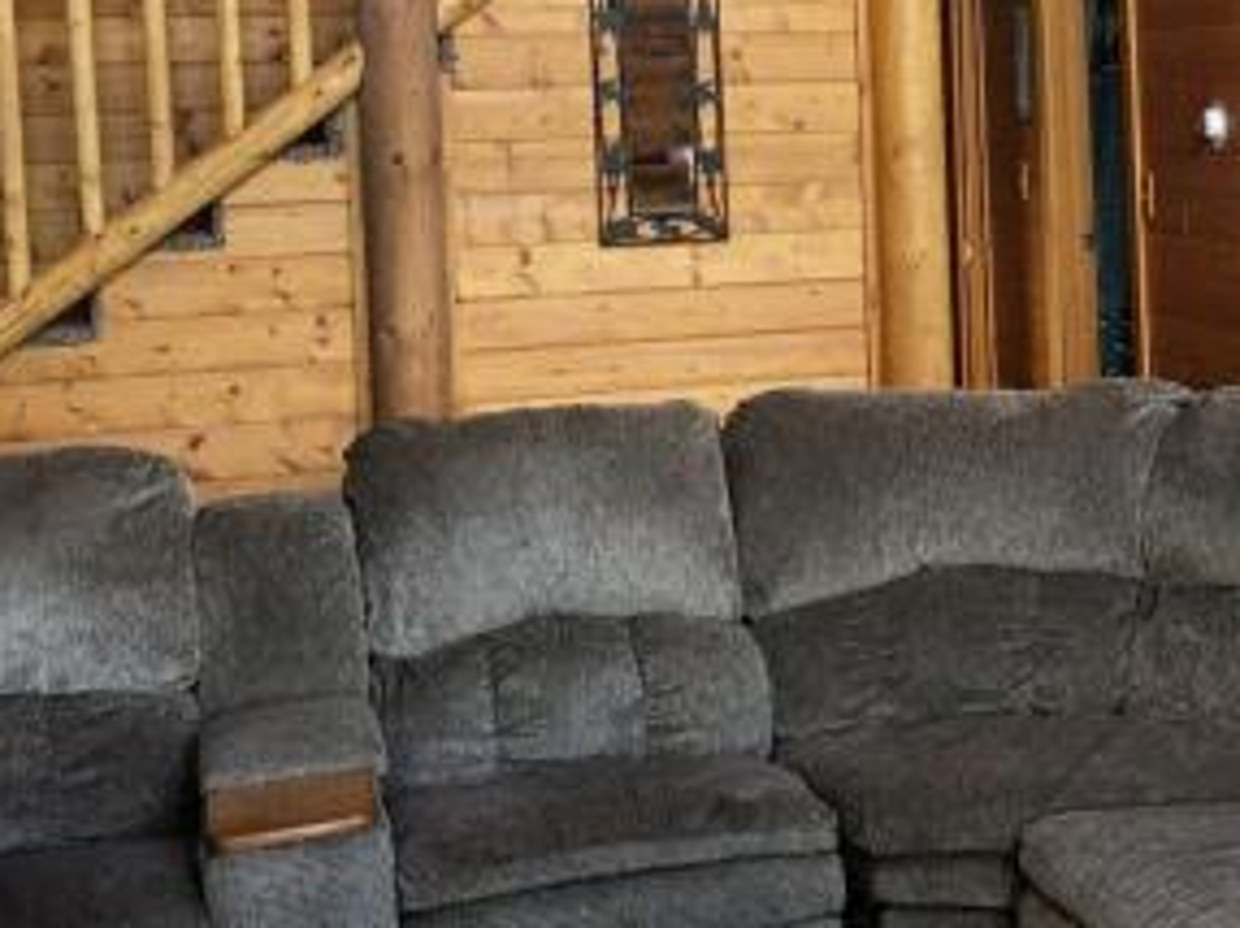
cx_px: 1275
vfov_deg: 22.3
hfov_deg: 27.9
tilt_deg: -2.4
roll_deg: +3.0
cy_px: 199
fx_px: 2326
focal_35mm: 65
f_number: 2.2
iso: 32
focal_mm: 4.15
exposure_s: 1/30
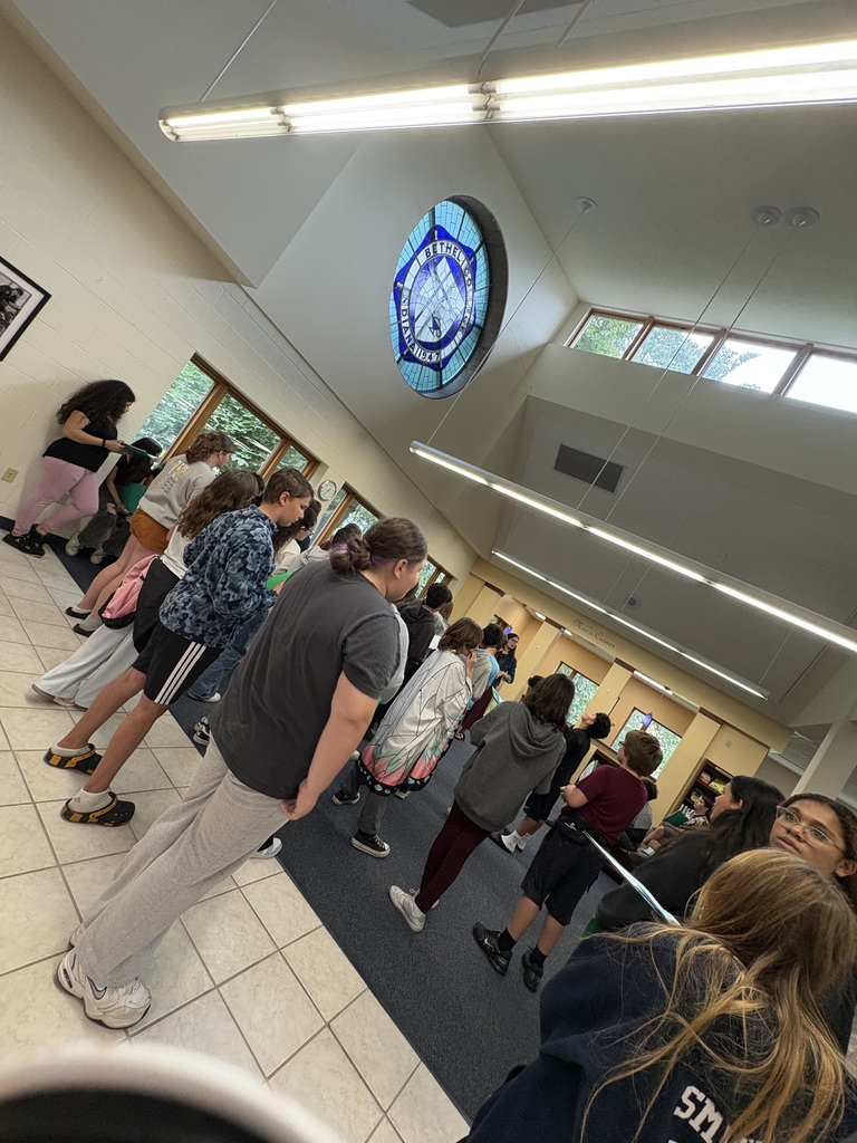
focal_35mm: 14
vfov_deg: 102.1
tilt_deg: +4.0
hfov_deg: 85.7
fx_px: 462
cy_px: 572
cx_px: 428
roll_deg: -34.1
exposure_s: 1/120
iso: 320
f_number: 2.2
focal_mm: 2.22
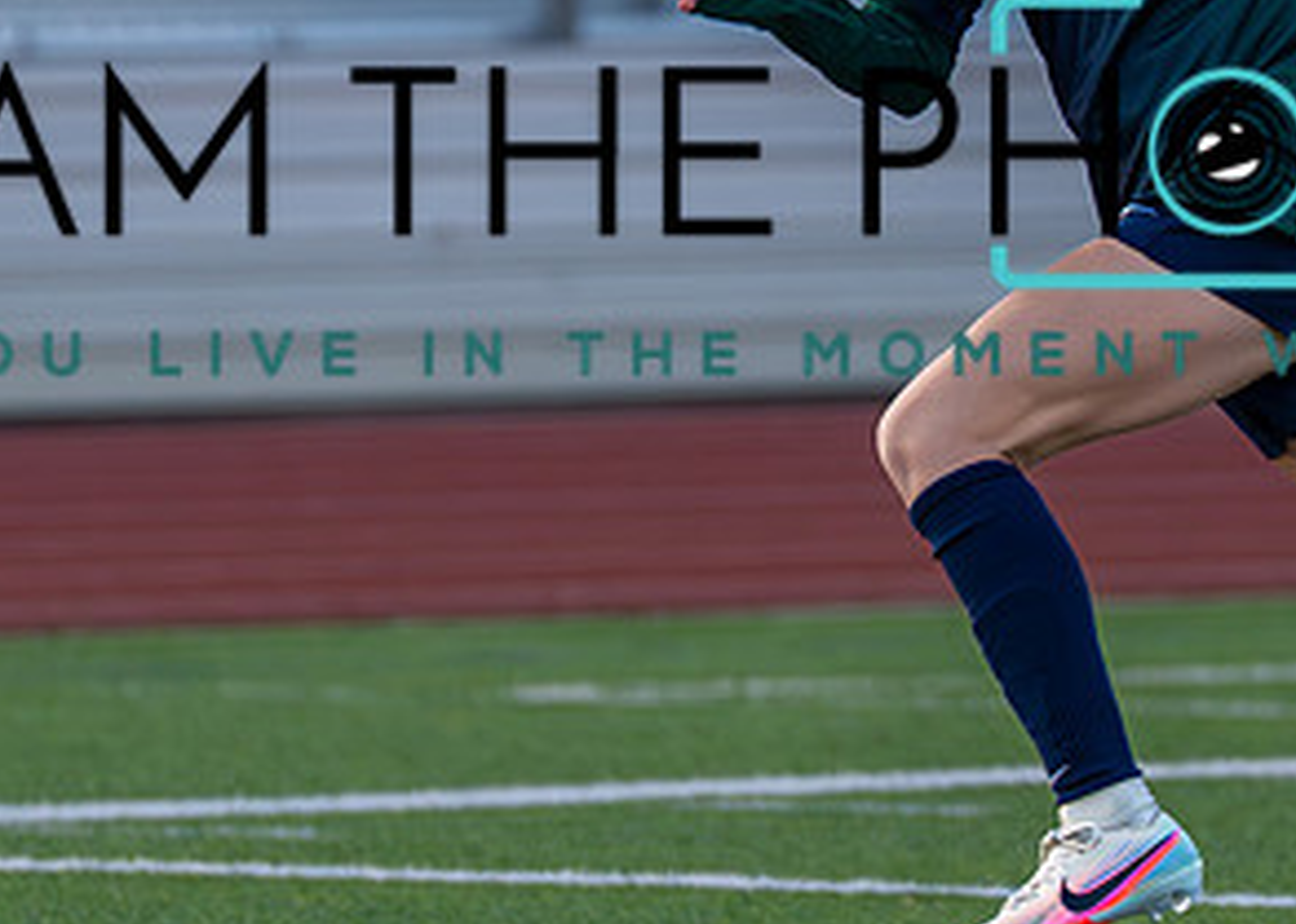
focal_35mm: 1052
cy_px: 177
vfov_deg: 1.4
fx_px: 38704
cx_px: 1048
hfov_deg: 1.9
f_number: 2.8
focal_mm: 200
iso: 800
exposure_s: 1/1600
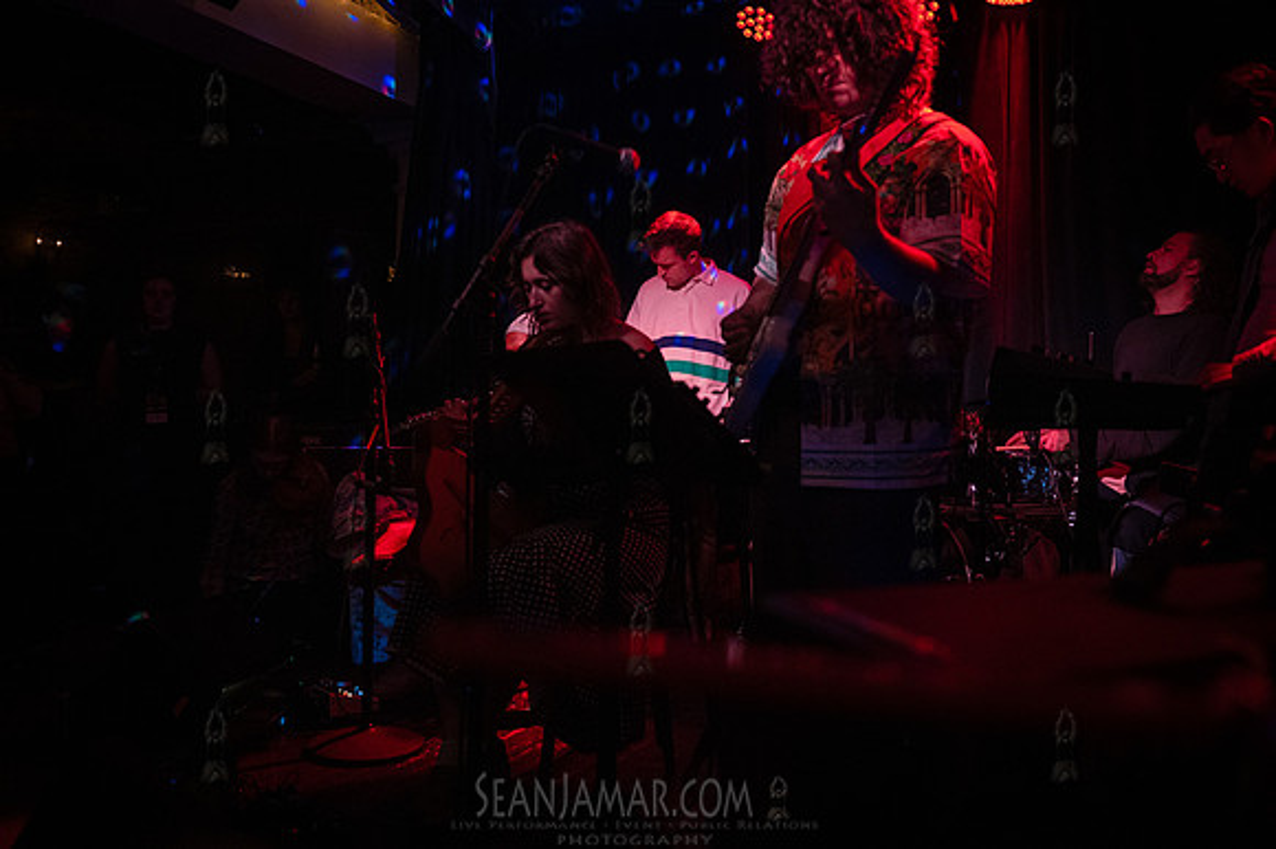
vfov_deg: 42.3
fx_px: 1098
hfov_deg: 60.3
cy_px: 424
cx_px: 638
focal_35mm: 31
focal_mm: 31
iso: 12800
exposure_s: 1/250
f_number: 3.5
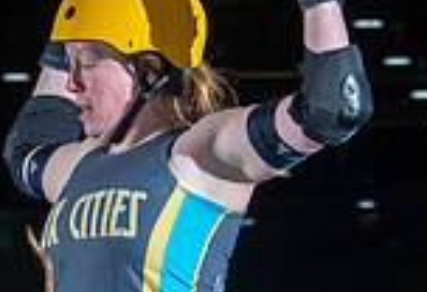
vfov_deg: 2.9
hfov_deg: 4.3
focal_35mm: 476
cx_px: -82
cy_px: 543
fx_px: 5692
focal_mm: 112
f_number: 7.1
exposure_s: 1/160
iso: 800
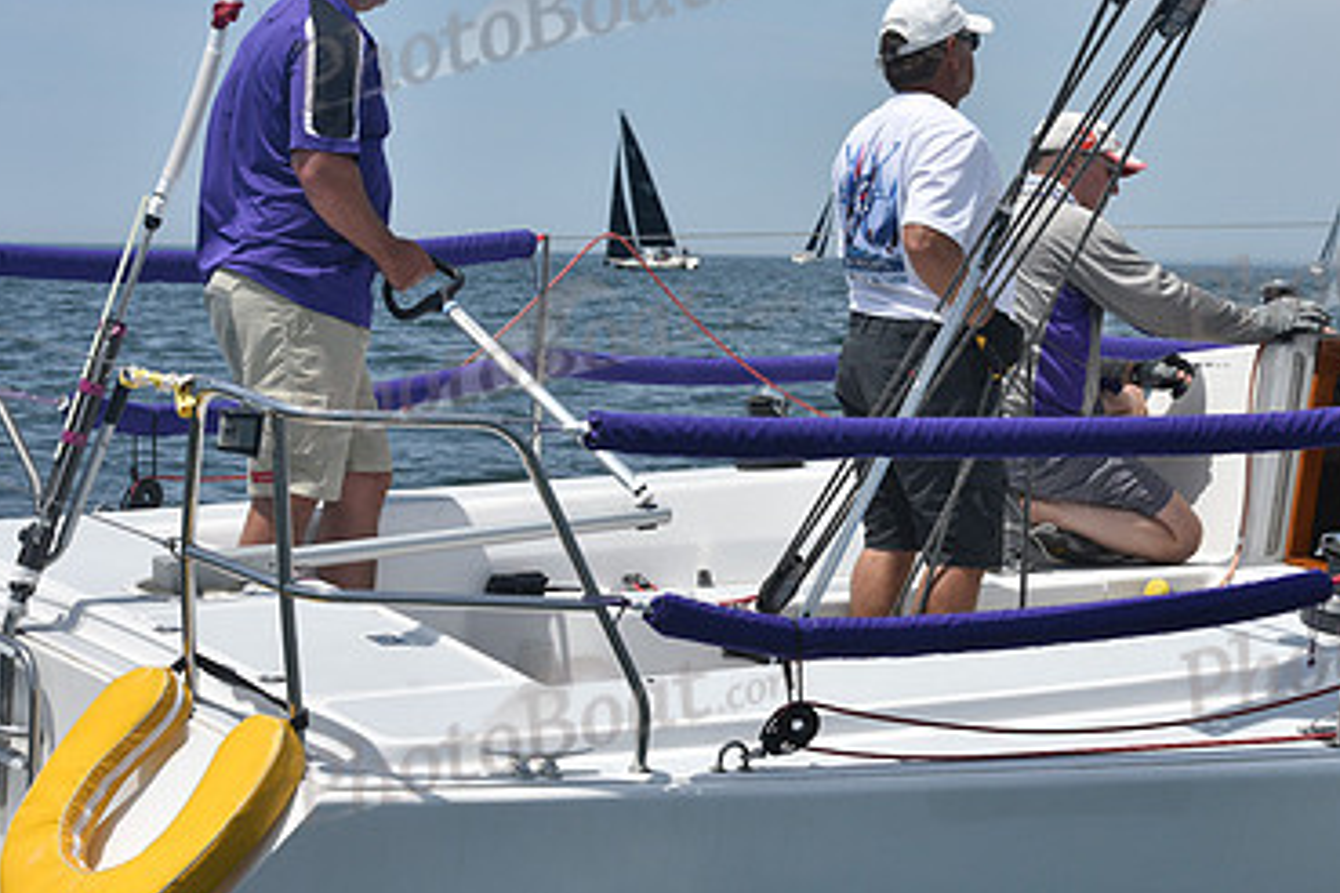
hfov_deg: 18.5
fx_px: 4094
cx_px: 995
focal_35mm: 110
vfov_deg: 12.5
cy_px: 492
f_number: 10
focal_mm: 70
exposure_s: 1/1250
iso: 320
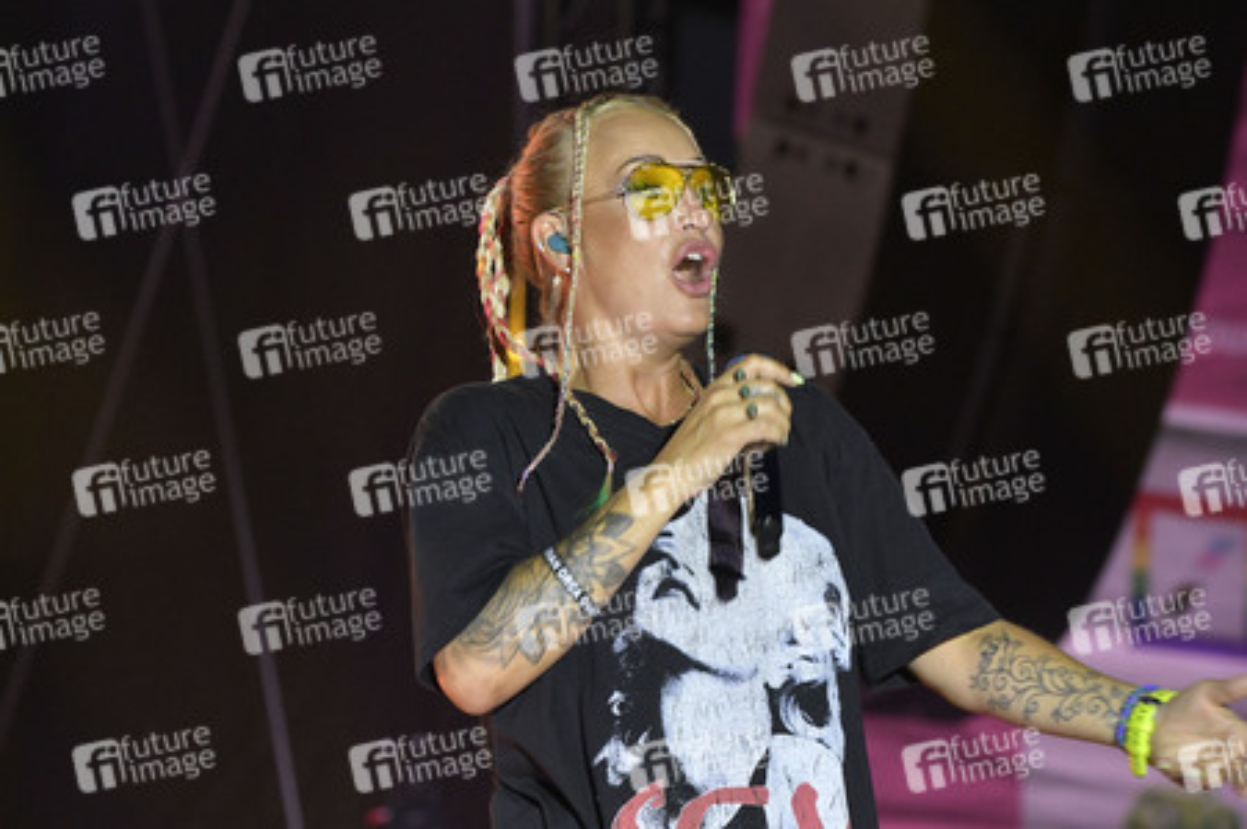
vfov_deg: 8.6
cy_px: 414
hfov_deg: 12.8
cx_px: 624
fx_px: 5538
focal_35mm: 160
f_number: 5.6
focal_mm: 160
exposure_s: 1/250
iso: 2000
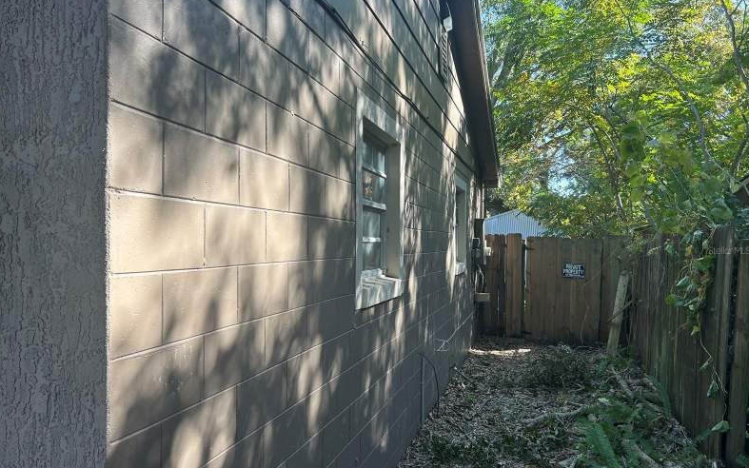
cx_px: 372
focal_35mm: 28
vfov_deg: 44.5
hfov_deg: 66.5
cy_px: 250
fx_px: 572
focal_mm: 5.7
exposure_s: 1/464
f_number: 1.5
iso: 50
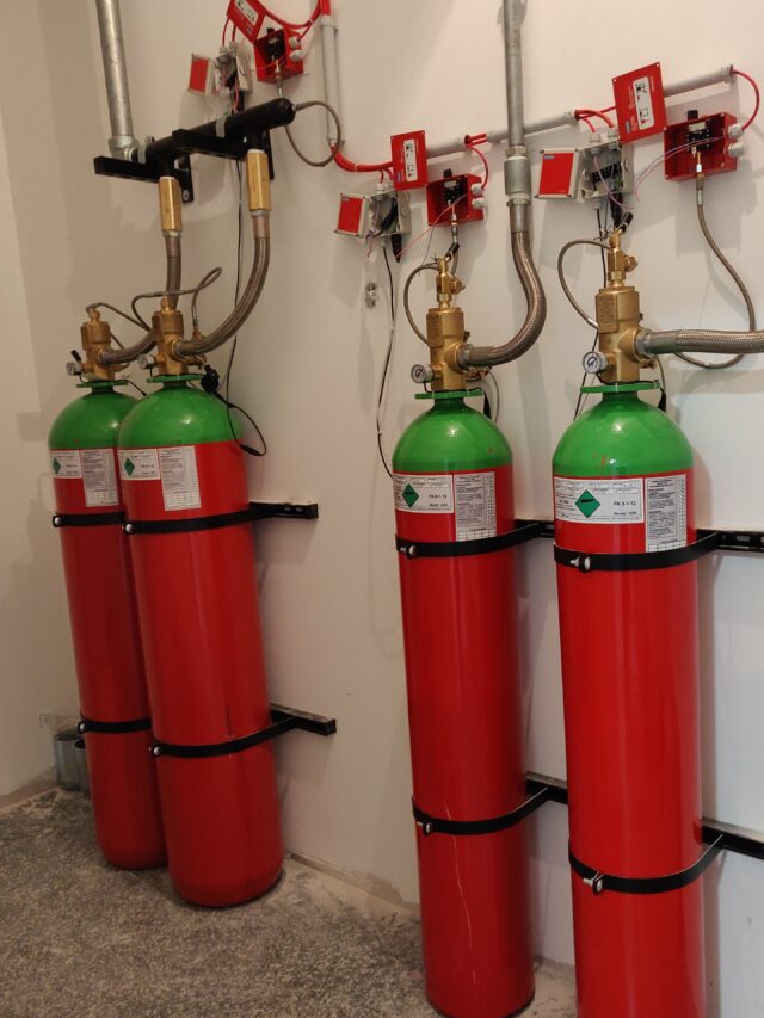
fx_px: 883
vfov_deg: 59.9
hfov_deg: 46.7
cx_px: 430
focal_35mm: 30
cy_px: 535
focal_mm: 4.25
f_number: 1.7
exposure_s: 1/20
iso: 640
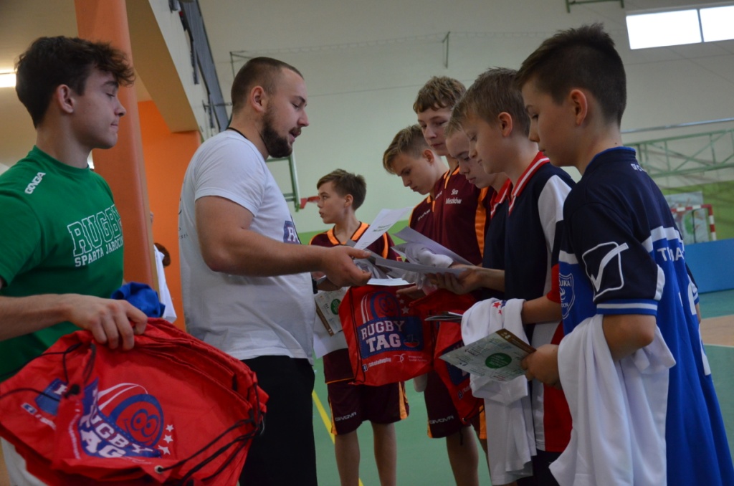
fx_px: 916
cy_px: 243
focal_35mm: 45
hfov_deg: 43.7
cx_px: 367
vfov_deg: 29.7
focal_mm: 30
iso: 1600
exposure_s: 1/125
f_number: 4.2
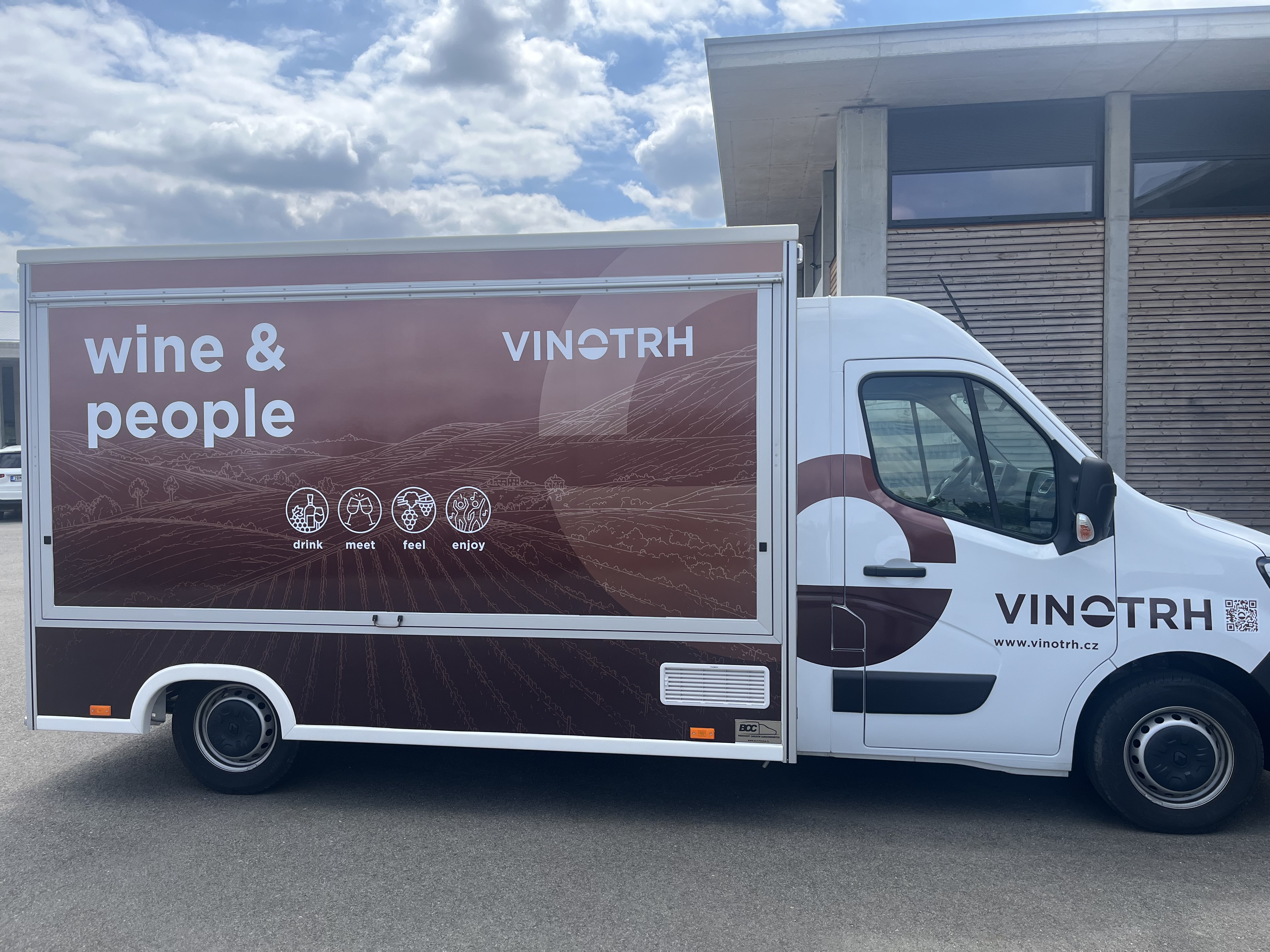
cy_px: 476
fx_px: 954
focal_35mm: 26
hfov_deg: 67.3
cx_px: 635
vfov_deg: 53.1
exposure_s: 1/2137
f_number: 1.6
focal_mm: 5.1
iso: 50
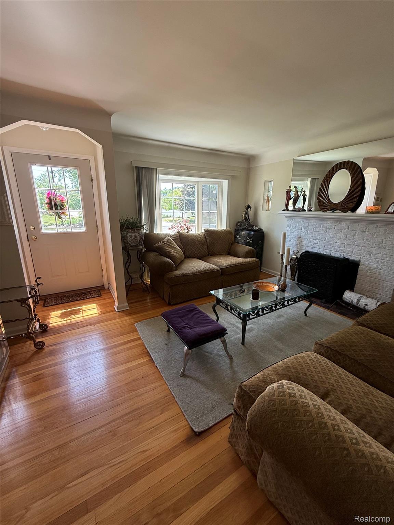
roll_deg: -0.4
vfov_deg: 102.1
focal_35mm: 14
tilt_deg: -13.5
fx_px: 212
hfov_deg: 85.7
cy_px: 262
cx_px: 197
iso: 100
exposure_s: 1/99
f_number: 2.2
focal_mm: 2.22
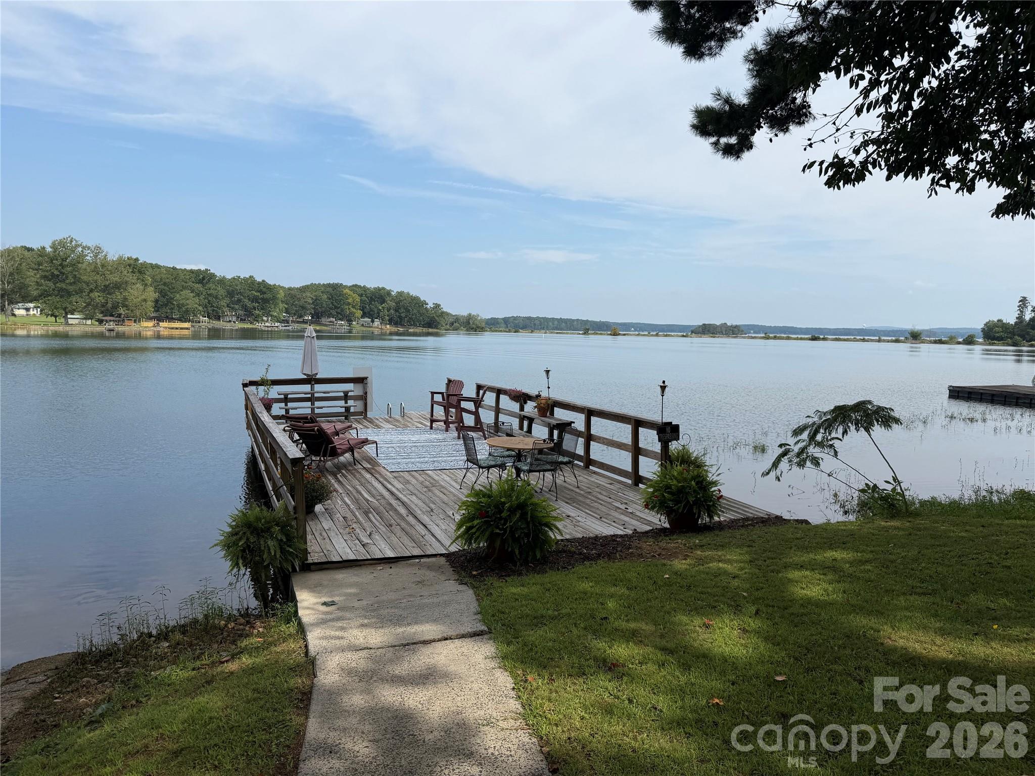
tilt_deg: -4.9
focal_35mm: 24
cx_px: 518
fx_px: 718
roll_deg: -1.3
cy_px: 388
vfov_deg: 56.8
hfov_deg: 71.6
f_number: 1.78
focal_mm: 6.76
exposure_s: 1/5319
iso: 80
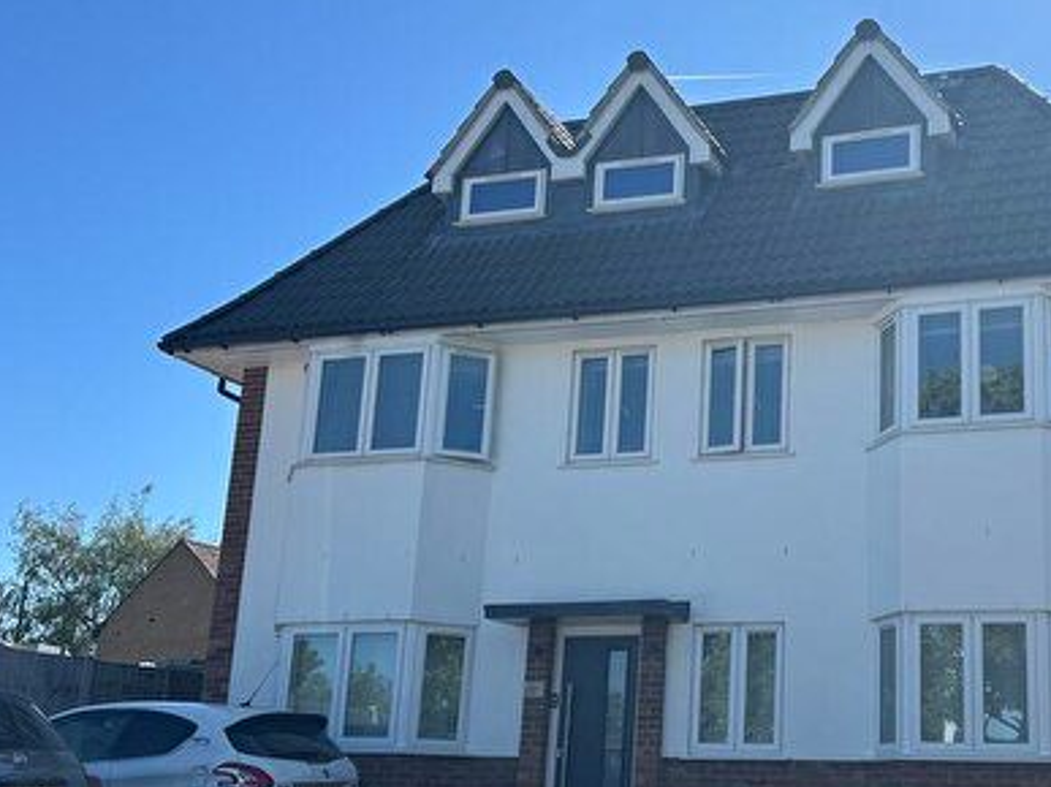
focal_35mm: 47
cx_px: 790
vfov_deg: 30.8
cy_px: 427
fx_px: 1427
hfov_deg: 39.3
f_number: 1.5
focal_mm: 5.7
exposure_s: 1/4630
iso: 50
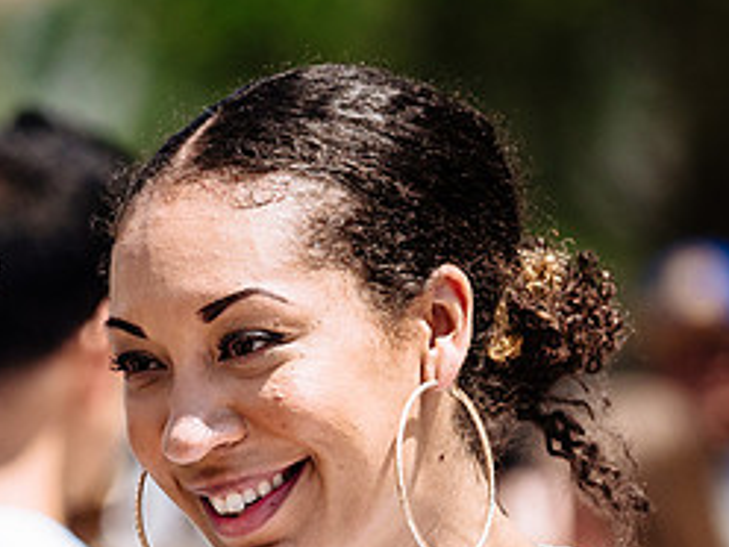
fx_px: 14805
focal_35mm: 703
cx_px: 138
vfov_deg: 2.1
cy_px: 560
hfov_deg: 2.8
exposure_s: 1/3200
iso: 200
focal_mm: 150
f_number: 2.8
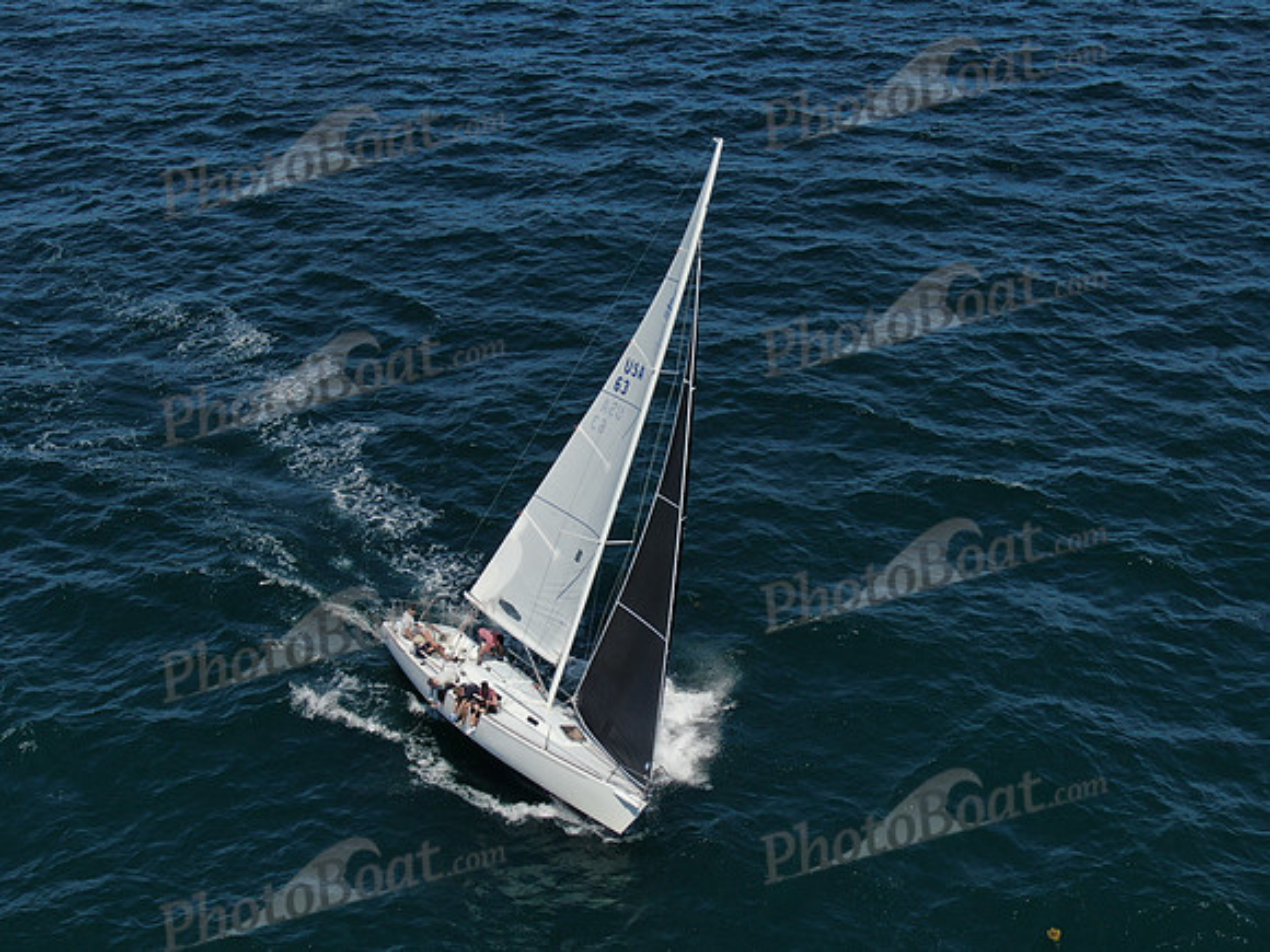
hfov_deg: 40.4
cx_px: 635
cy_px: 476
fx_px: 1724
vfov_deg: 30.9
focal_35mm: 47
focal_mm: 8.42
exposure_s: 1/1250
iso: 100
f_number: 3.8
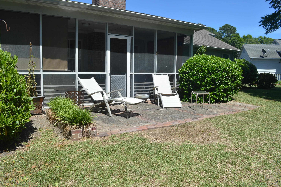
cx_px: 140
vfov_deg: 47.8
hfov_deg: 67.4
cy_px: 94
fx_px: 211
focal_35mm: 27
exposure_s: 1/250
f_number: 8
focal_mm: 18
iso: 100
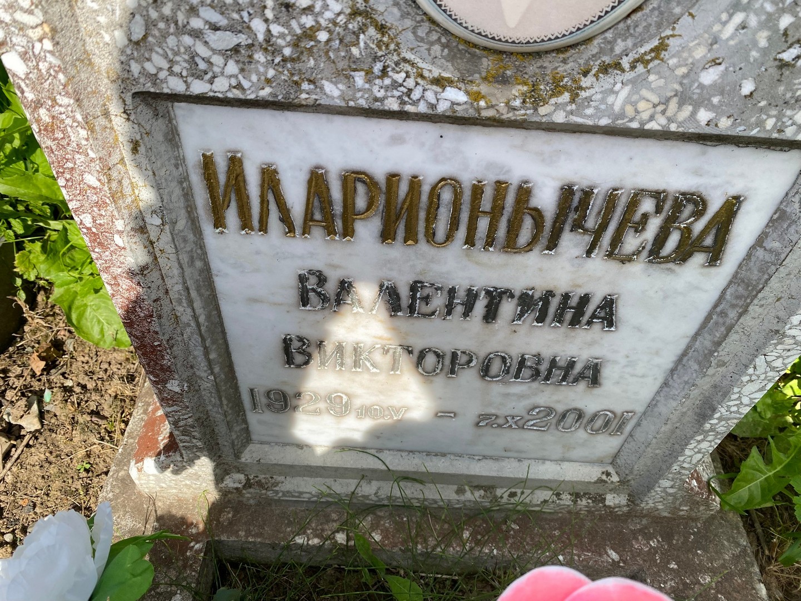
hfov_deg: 67.3
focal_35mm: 26
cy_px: 300
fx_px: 602
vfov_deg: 53.1
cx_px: 400
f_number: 1.8
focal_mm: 4.25
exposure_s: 1/1464
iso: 32
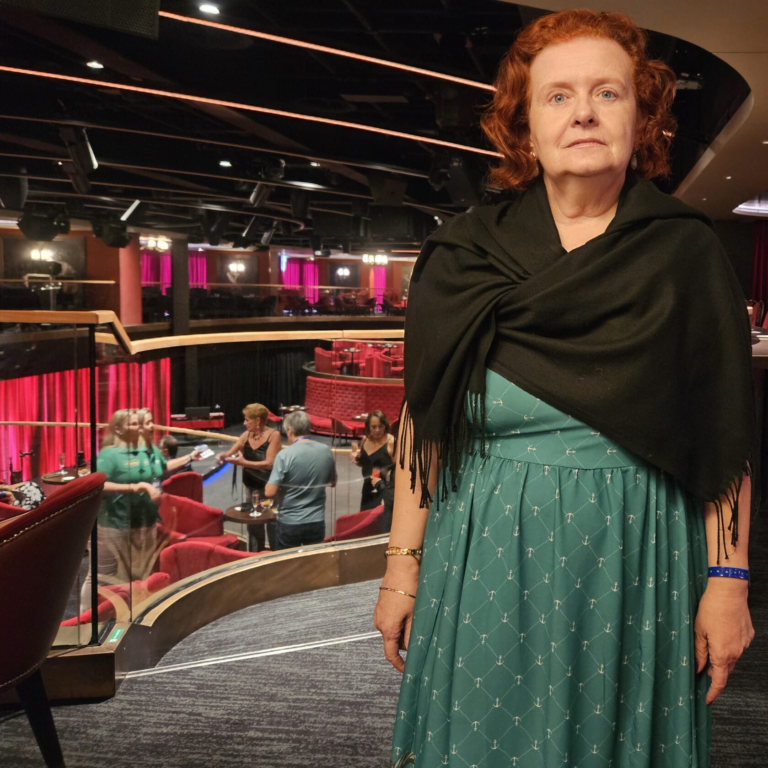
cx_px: 549
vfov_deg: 52.5
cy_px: 350
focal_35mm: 31
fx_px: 778
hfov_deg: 50.9
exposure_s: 1/41
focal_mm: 5.4
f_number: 1.8
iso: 640
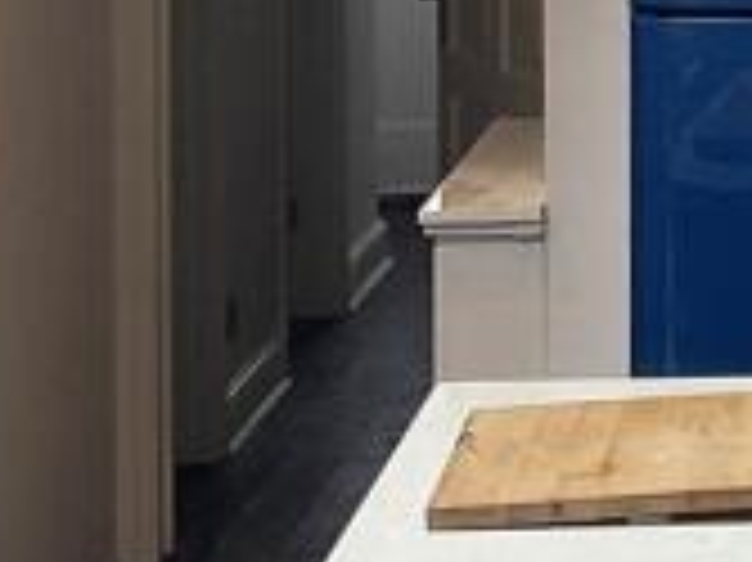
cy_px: -324
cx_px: 946
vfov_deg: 8.1
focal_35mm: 178
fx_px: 3864
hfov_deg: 10.9
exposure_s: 1/122
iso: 50
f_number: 1.8
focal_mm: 3
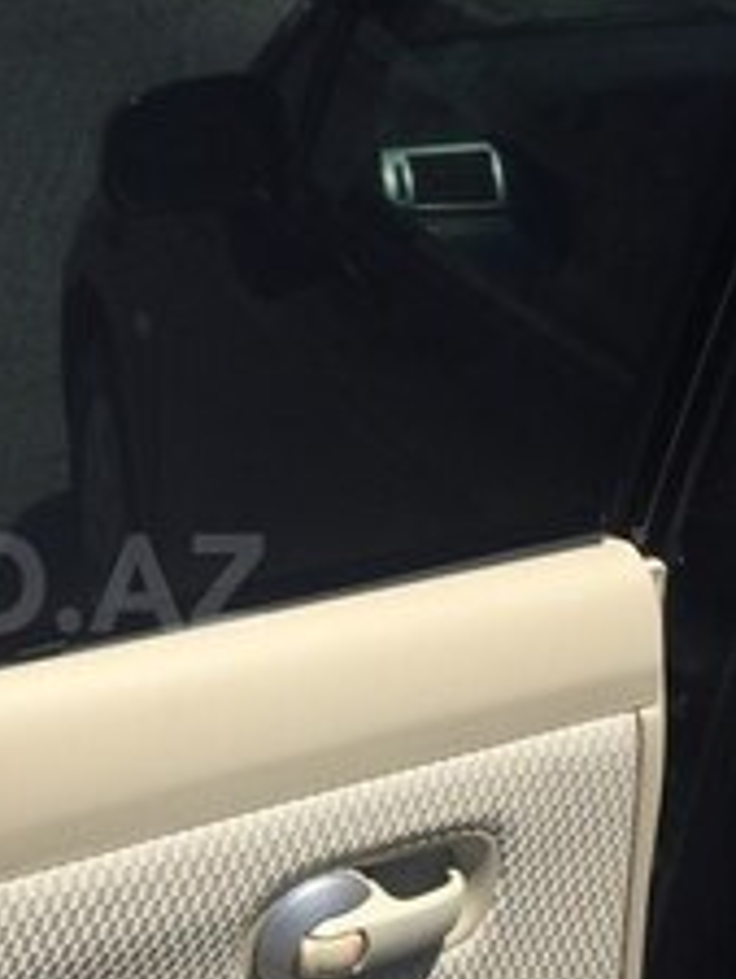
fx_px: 1813
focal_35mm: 64
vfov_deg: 30.2
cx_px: -70
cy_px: 583
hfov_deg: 21.8
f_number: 2.2
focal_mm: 4.15
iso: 32
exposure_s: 1/1163
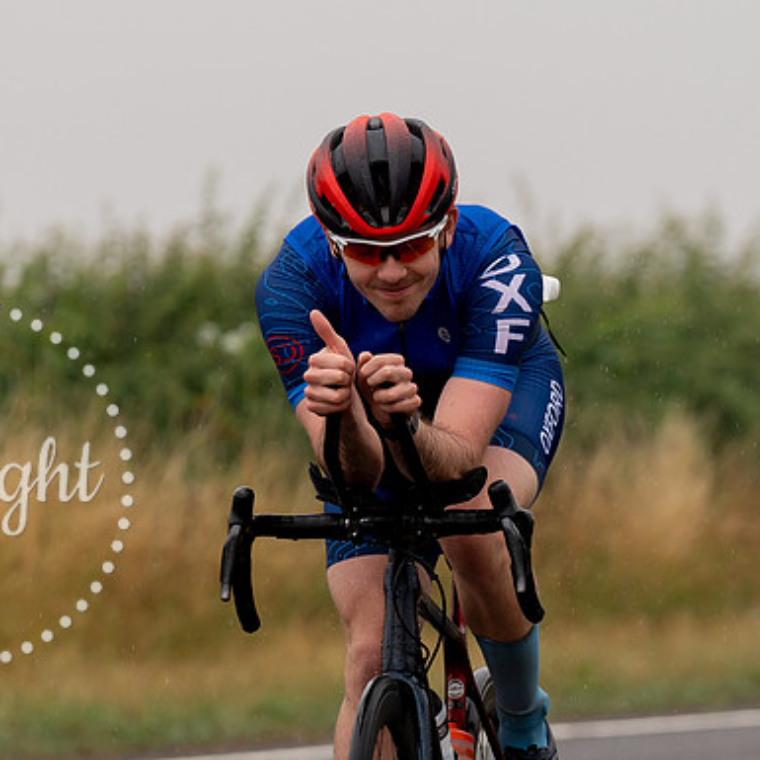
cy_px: 568
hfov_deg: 3.0
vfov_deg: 3.0
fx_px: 14680
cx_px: 317
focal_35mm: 591
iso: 100
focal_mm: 170
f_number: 4
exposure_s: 1/1000
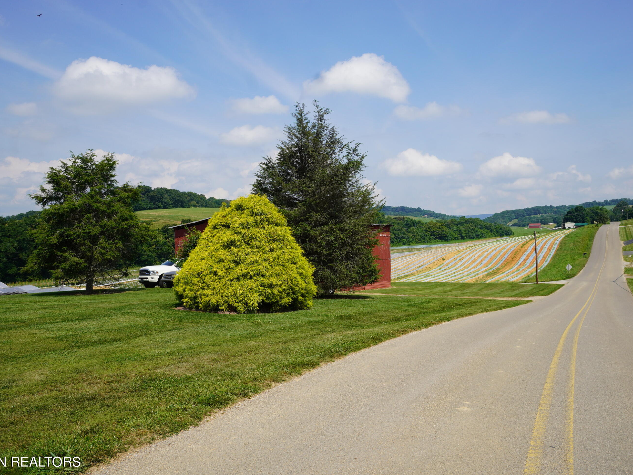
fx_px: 549
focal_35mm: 30
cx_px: 345
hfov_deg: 59.9
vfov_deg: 46.8
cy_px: 241
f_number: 10
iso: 100
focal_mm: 18
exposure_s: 1/200
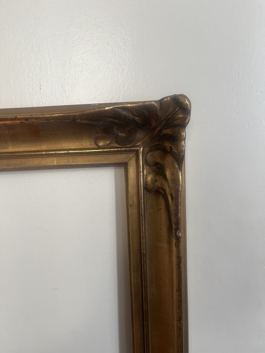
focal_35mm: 26
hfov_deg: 53.1
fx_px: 265
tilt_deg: -9.3
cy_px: 176
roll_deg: +4.0
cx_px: 132
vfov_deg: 67.3
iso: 50
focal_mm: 5.1
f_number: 1.6
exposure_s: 1/121
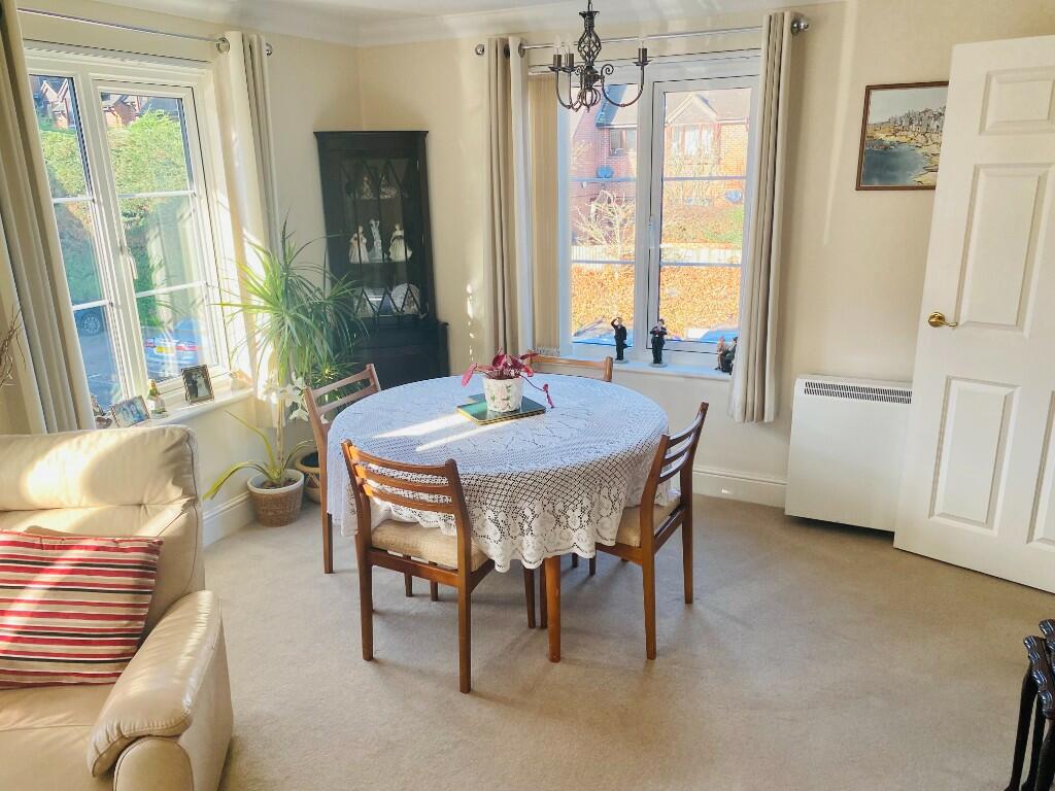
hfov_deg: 67.3
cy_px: 396
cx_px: 528
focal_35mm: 26
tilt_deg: -17.6
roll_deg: +1.2
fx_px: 792
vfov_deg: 53.1
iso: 64
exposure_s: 1/121
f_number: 1.8
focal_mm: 4.25
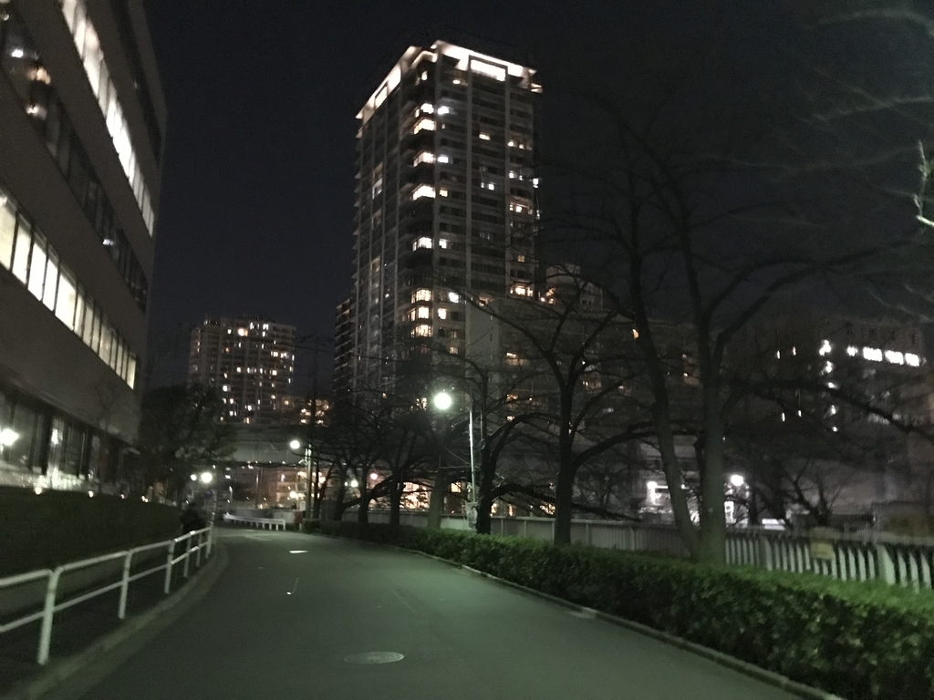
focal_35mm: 28
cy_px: 350
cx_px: 467
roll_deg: +2.2
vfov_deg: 49.7
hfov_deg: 63.4
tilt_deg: +14.0
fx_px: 755
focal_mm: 3.99
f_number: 1.8
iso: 320
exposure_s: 1/4
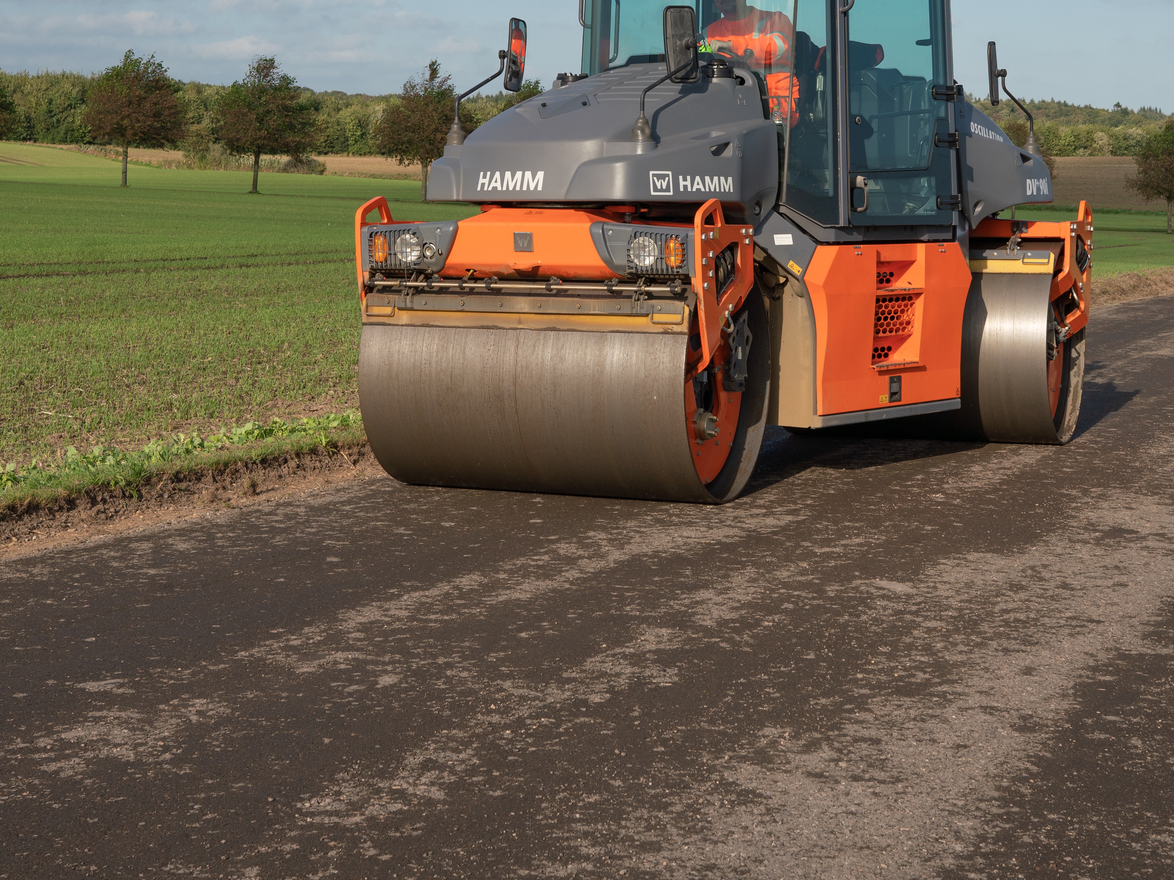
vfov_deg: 22.0
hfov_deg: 29.4
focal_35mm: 66
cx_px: 653
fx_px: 2238
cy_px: 181
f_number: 7.1
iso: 160
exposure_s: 1/640
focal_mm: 35
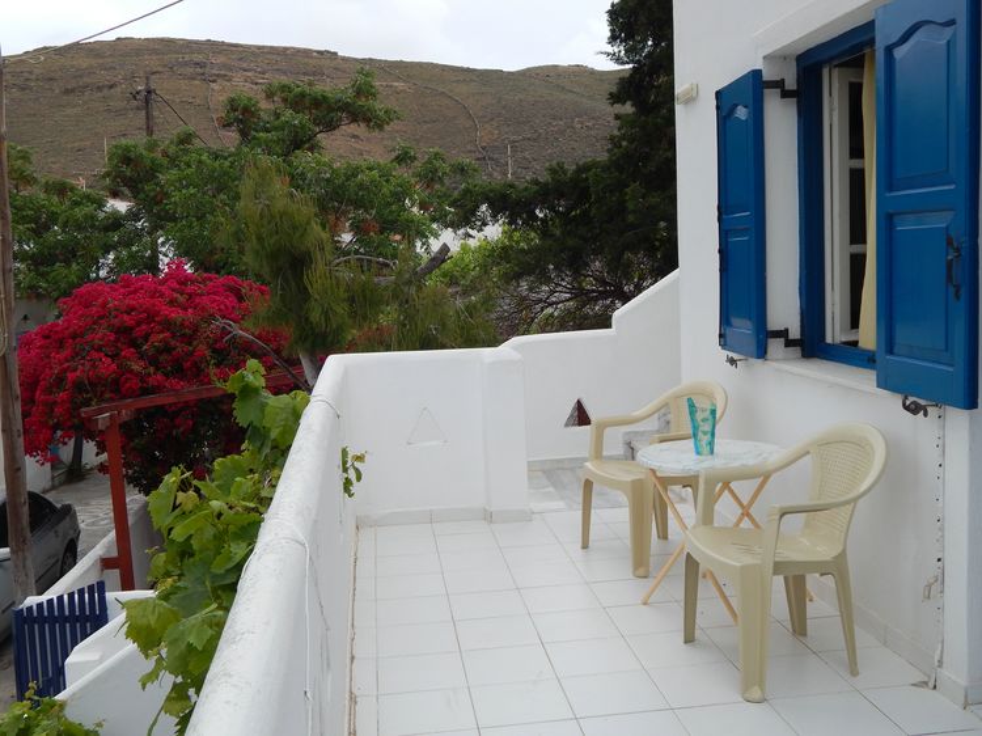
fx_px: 993
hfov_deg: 52.6
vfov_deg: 40.7
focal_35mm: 35
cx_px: 491
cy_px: 368
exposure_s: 1/800
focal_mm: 6.1
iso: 125
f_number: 3.3
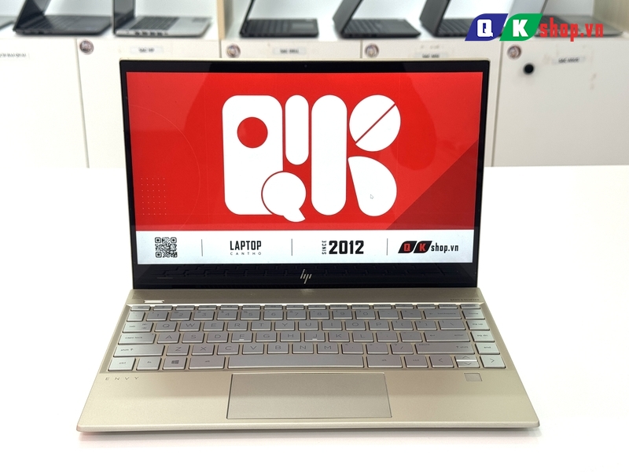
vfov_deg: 30.3
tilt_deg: -20.8
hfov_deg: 39.7
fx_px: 872
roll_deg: +1.0
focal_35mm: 48
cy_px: 236
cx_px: 314
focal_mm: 6.76
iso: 50
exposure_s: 1/144
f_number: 1.78
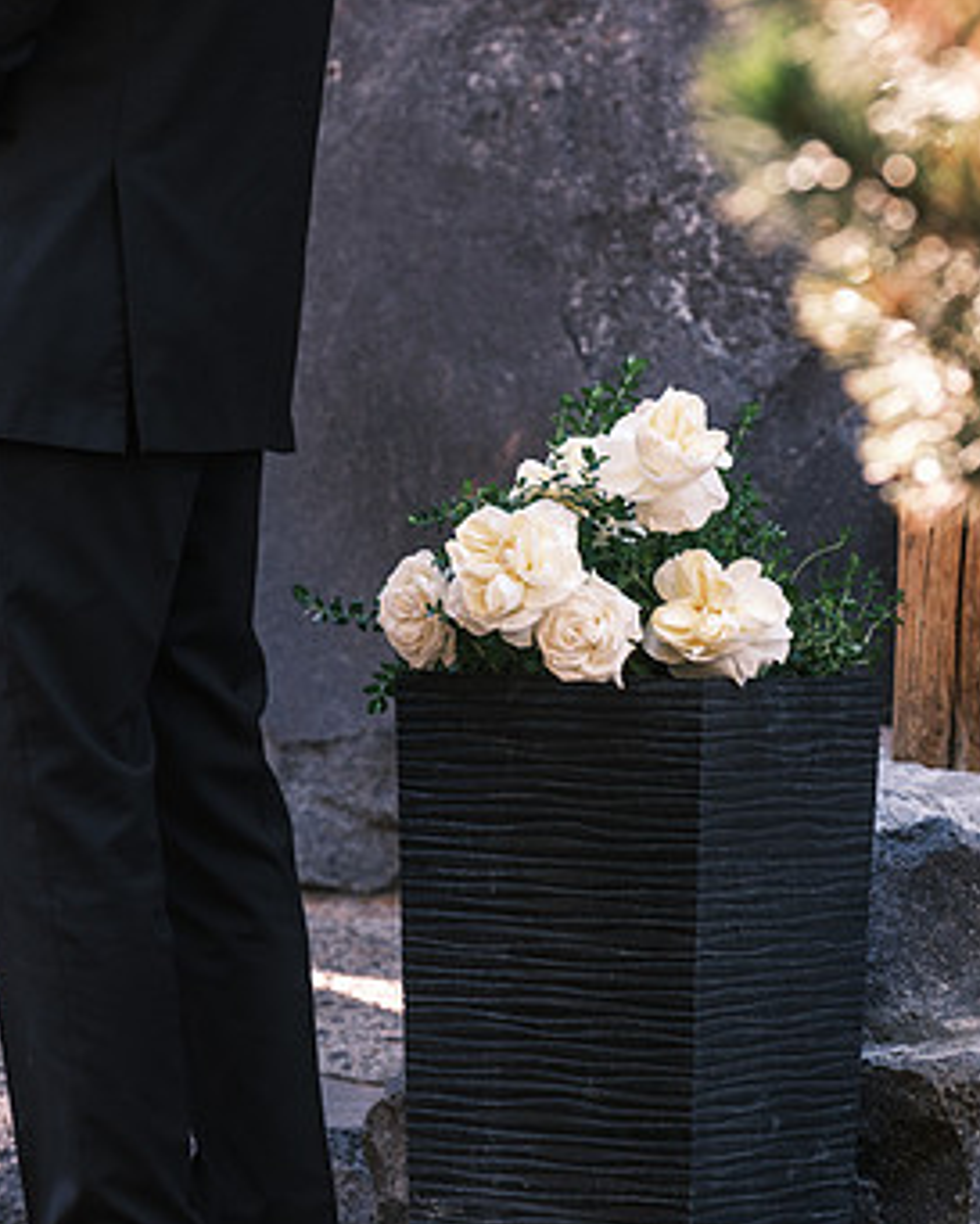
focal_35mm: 179
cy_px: 680
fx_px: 6487
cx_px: 589
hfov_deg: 8.6
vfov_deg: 10.8
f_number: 3.6
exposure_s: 1/120
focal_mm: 74.4
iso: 800
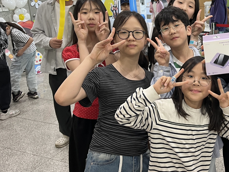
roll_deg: +2.0
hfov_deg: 39.6
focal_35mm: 46
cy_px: 67
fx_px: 304
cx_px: 183
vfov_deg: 31.4
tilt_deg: -16.0
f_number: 1.6
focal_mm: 5.1
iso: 100
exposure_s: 1/60
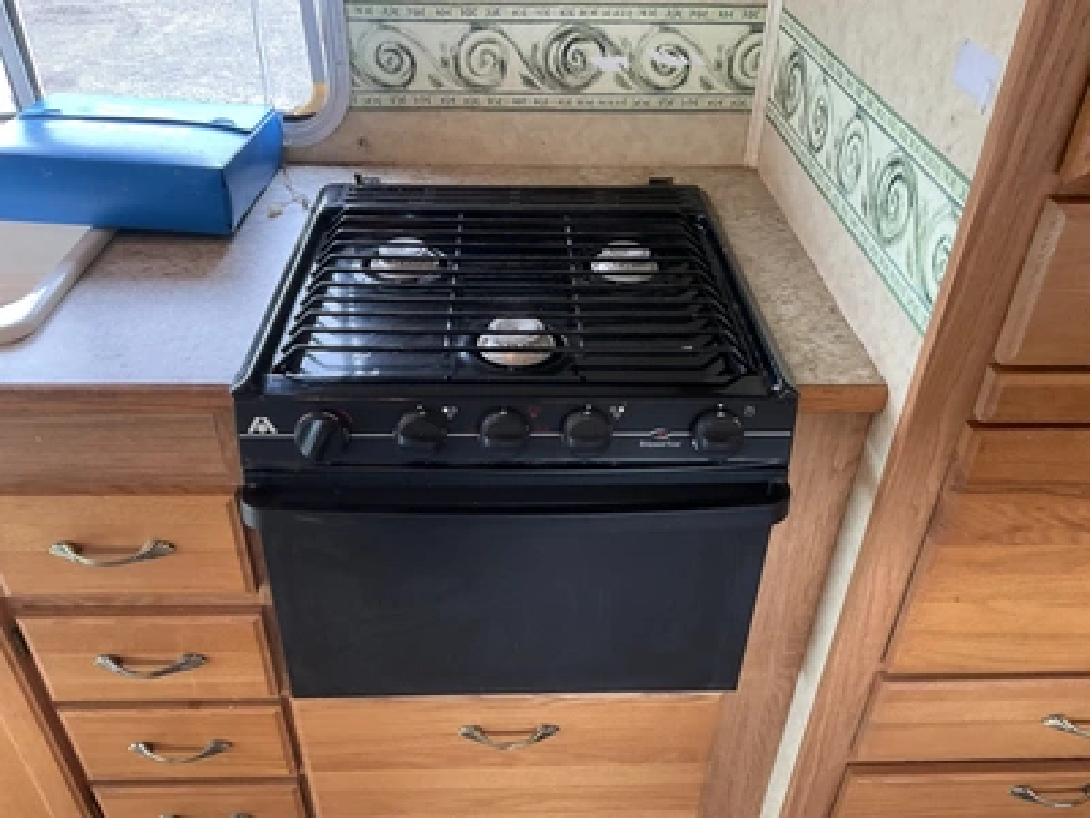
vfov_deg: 48.2
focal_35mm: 29
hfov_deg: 61.7
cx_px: 545
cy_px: 409
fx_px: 913
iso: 160
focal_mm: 3
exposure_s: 1/60
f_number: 1.8
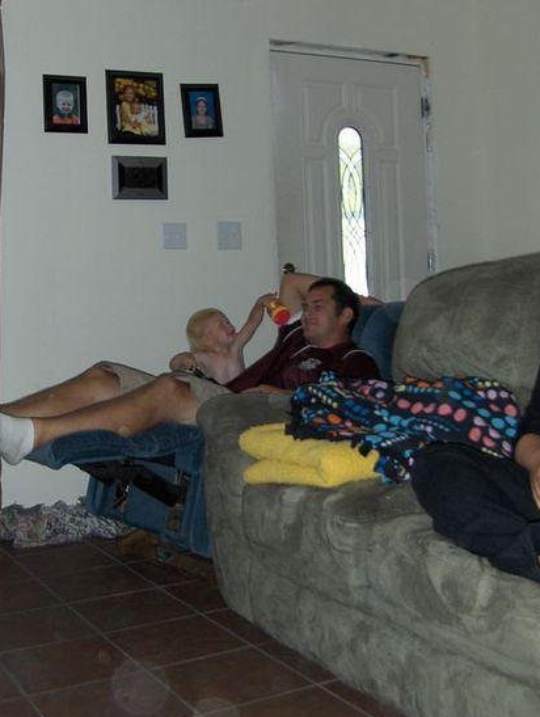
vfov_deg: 39.5
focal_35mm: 48
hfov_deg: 30.3
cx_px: 229
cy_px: 315
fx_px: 996
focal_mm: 6.5
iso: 100
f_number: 3.5
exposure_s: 1/60
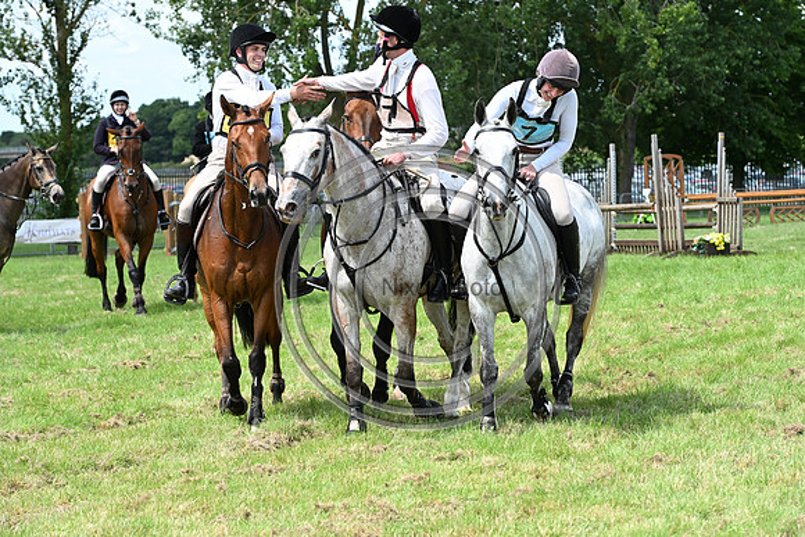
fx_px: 2460
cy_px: 268
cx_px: 402
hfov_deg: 18.6
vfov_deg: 12.5
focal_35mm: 110
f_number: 6.3
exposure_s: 1/1000
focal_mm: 110
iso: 640
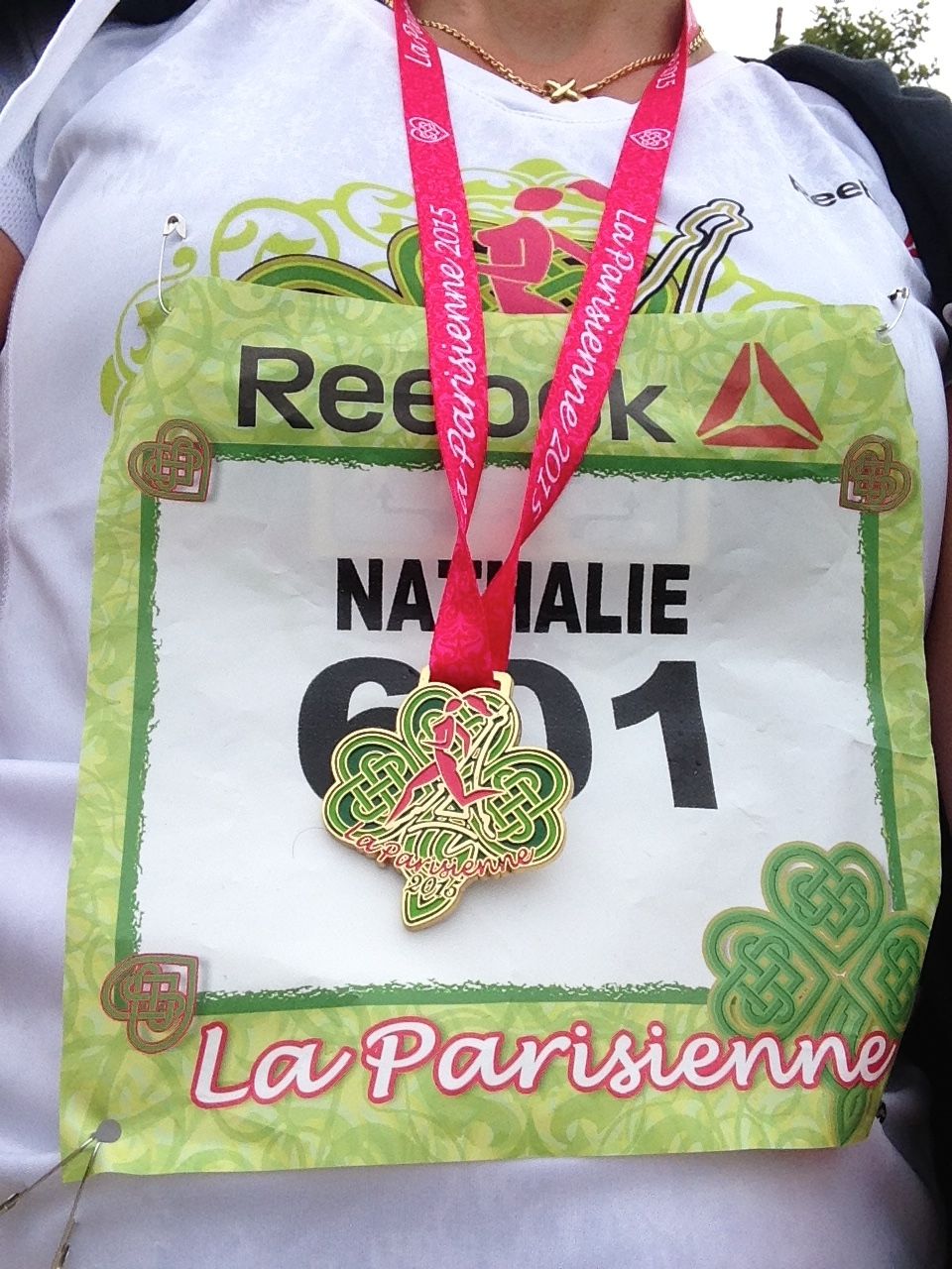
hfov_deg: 40.7
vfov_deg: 52.6
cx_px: 476
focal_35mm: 35
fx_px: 1283
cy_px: 634
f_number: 2.4
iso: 32
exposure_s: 1/120
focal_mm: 2.18
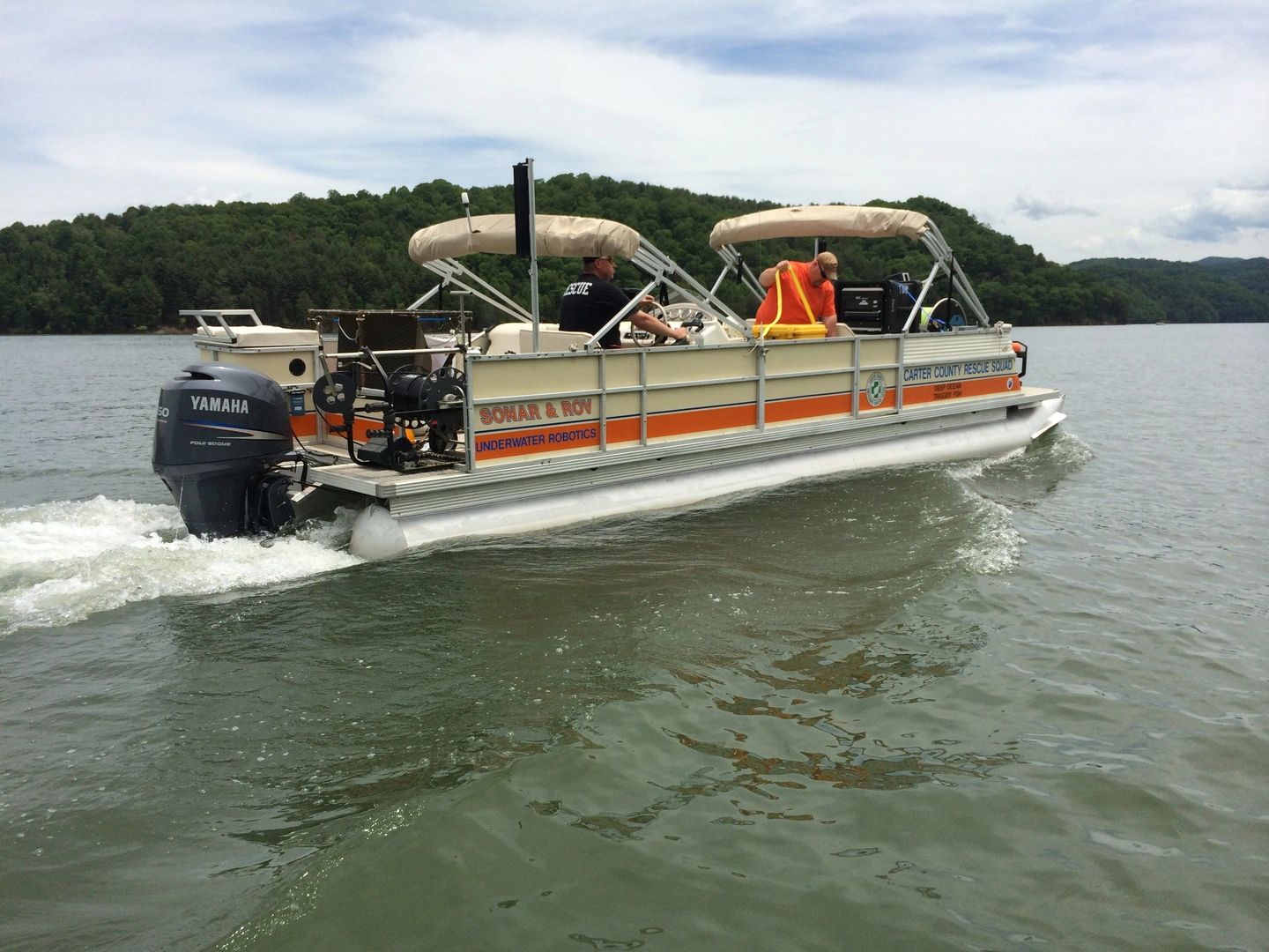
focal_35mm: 30
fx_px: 1100
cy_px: 476
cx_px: 634
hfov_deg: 60.0
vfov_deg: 46.8
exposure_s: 1/3731
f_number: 2.2
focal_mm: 4.12
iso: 40
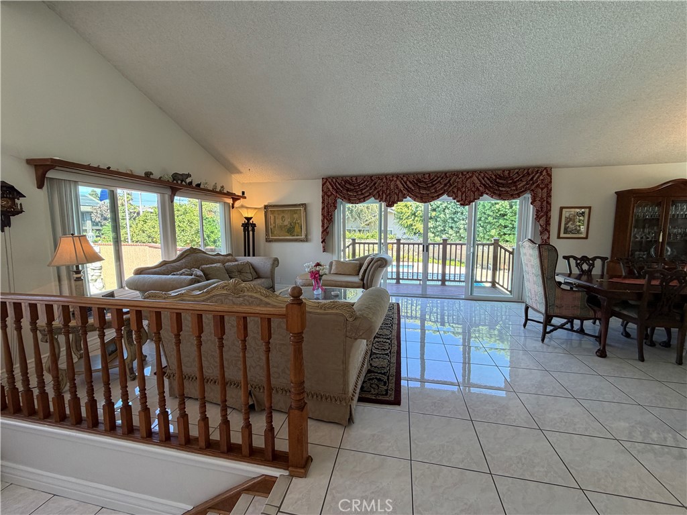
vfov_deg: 85.7
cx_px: 344
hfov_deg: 102.1
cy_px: 258
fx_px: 278
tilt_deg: -5.8
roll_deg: +0.4
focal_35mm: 14
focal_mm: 2.22
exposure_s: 1/120
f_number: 2.2
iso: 125
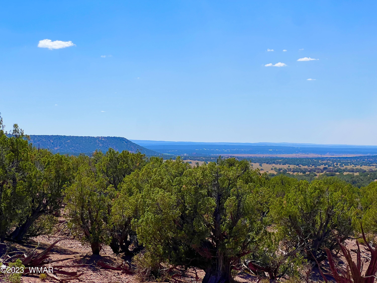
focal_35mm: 77
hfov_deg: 25.3
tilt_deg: +0.1
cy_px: 142
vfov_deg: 19.1
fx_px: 839
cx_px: 188
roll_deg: -0.6
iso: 32
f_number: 2.8
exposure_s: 1/2096
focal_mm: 9
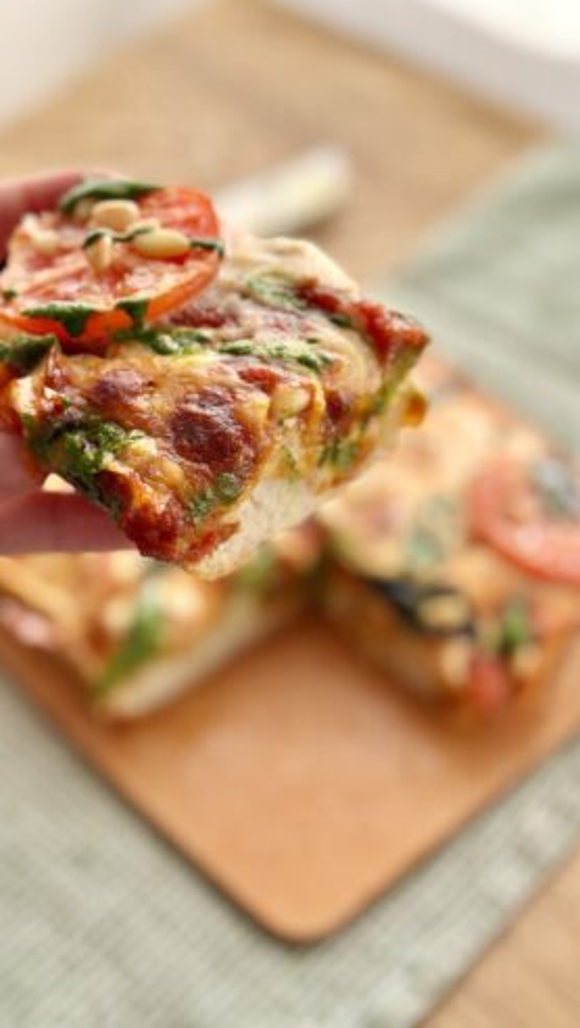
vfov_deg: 39.1
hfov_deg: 22.7
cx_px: 274
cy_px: 509
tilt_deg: -50.7
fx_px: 1446
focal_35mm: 53
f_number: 1.78
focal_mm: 6.86
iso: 80
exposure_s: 1/709
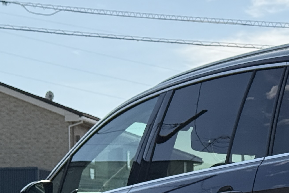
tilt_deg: +2.4
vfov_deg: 8.9
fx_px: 1228
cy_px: 218
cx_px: 338
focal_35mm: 153
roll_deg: +1.0
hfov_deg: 13.1
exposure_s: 1/9901
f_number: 1.78
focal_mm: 6.76
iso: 80
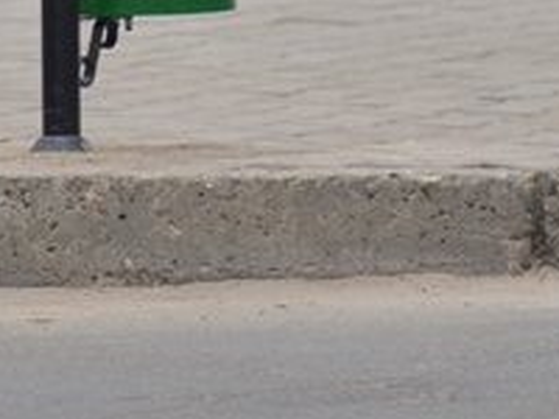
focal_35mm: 987
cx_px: 61
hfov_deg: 2.0
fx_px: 15939
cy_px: -351
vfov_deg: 1.5
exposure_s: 1/125
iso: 100
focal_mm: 200
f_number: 2.8
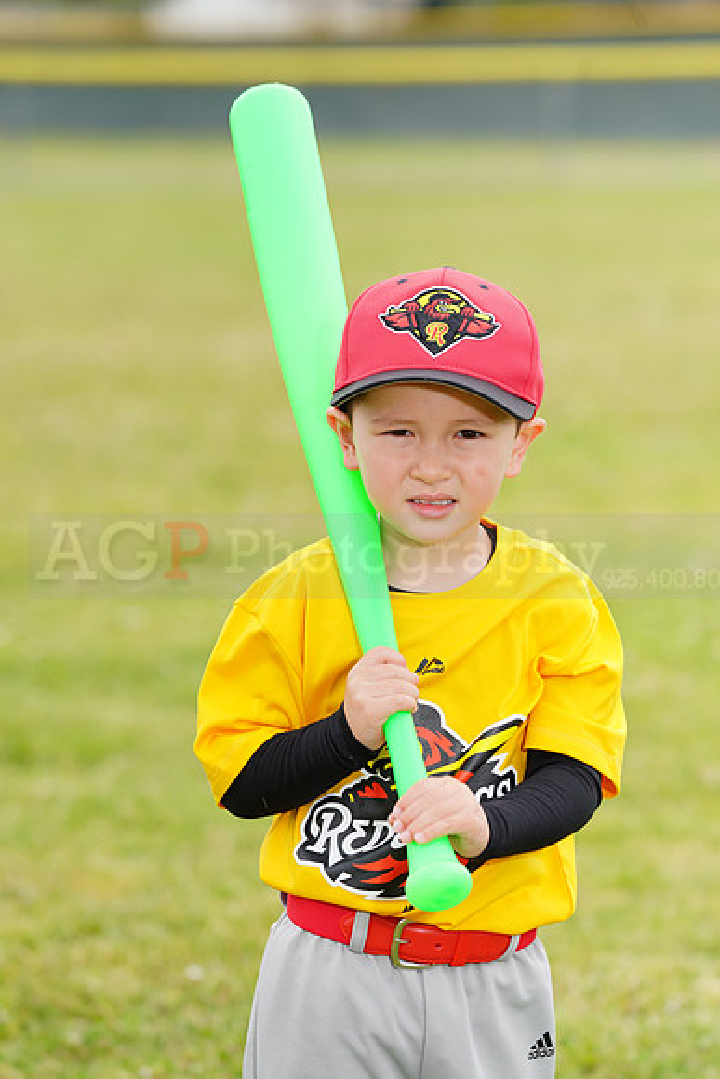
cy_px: 540
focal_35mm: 226
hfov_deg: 6.1
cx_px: 360
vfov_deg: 9.1
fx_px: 6775
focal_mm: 226
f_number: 7.1
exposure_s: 1/250
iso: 100
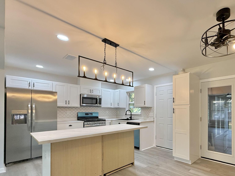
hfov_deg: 81.9
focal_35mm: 19
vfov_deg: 67.7
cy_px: 109
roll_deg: +0.4
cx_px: 156
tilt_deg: +1.1
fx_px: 129
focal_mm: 2.22
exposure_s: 1/120
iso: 160
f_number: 2.2
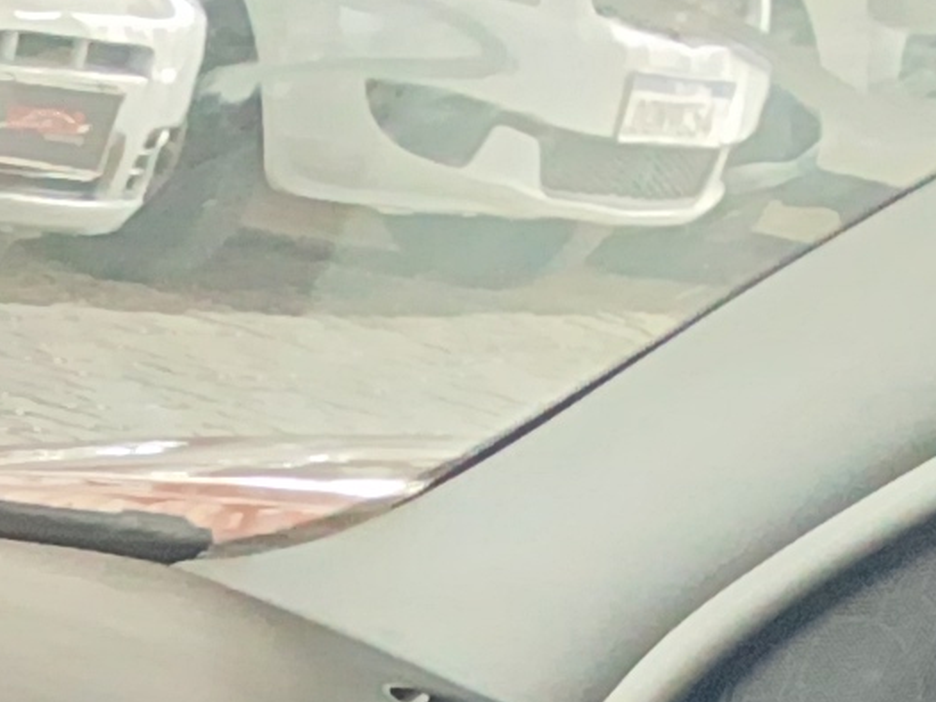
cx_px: -888
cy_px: 2612
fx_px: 5463
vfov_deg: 6.3
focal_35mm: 202
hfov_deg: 9.2
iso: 800
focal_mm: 3.98
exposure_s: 1/17.1
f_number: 1.8
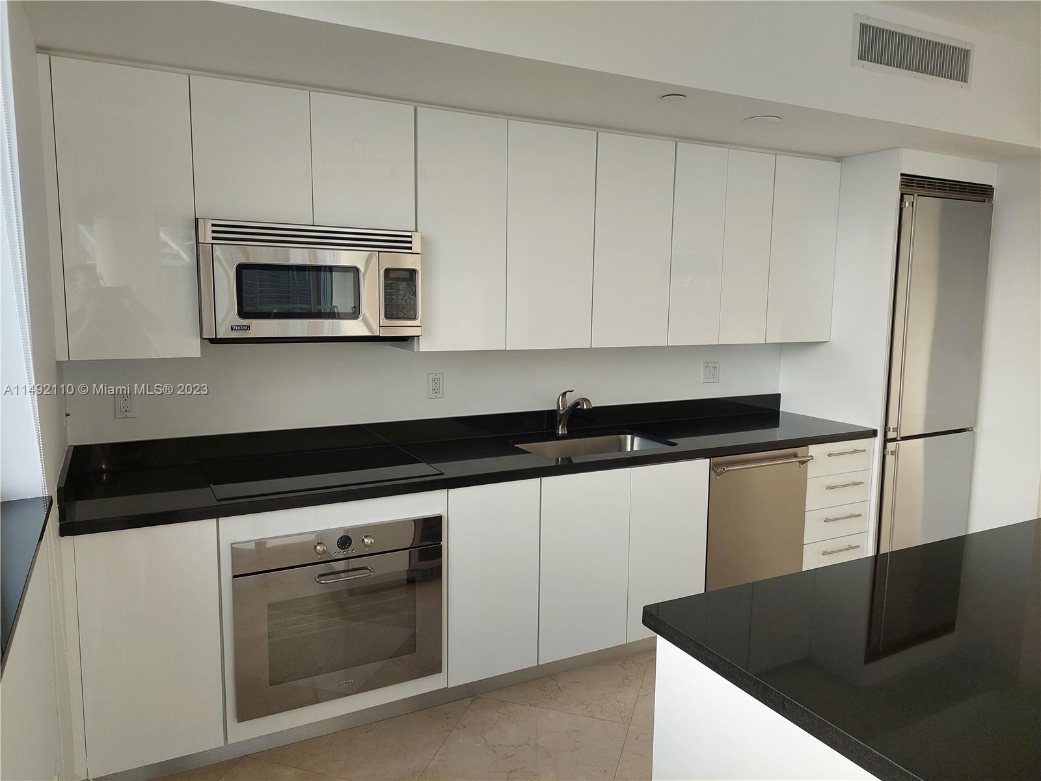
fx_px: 722
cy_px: 390
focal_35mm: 24
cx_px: 520
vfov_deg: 56.8
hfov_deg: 71.6
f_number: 1.8
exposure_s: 1/100
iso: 40
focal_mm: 5.23
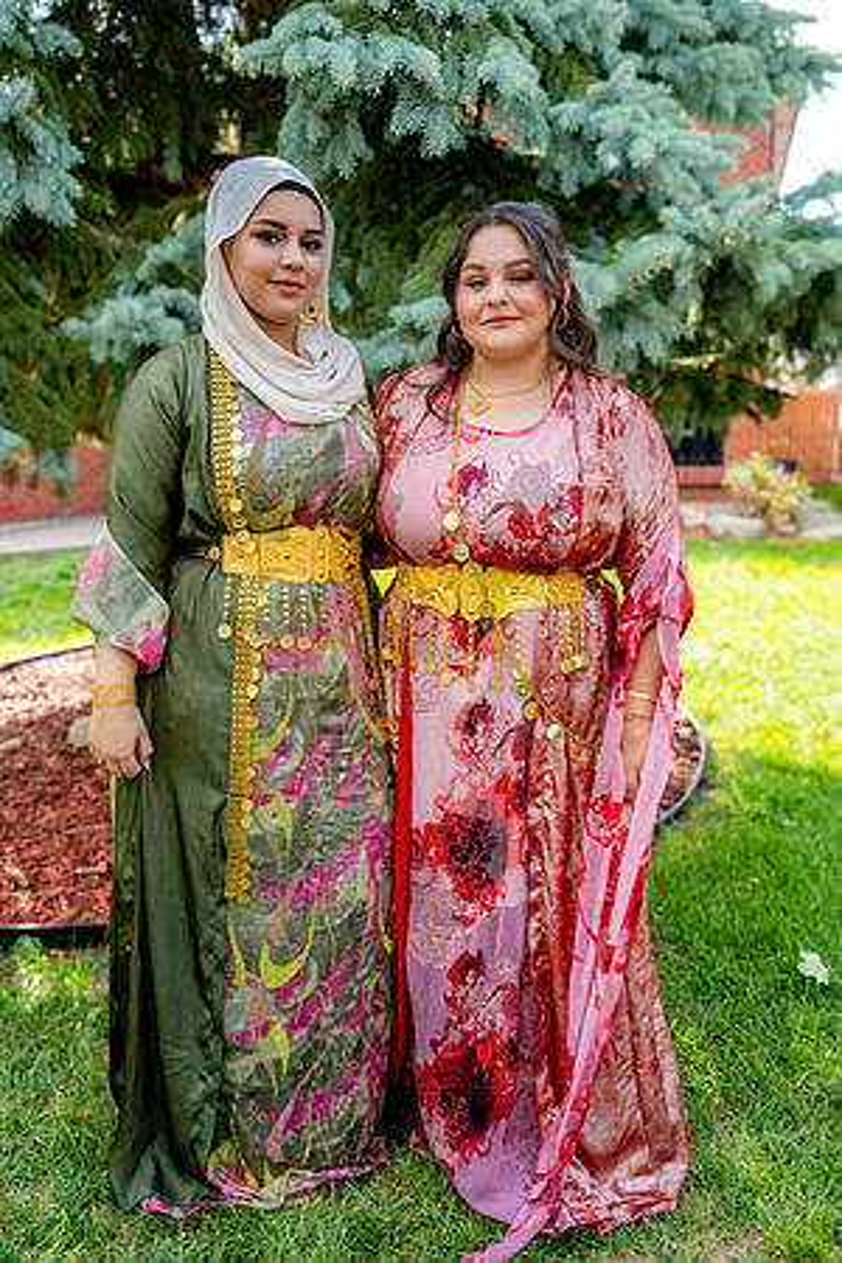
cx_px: 421
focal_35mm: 34
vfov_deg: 55.8
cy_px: 632
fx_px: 1193
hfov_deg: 38.9
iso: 320
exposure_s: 1/320
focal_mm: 34
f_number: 5
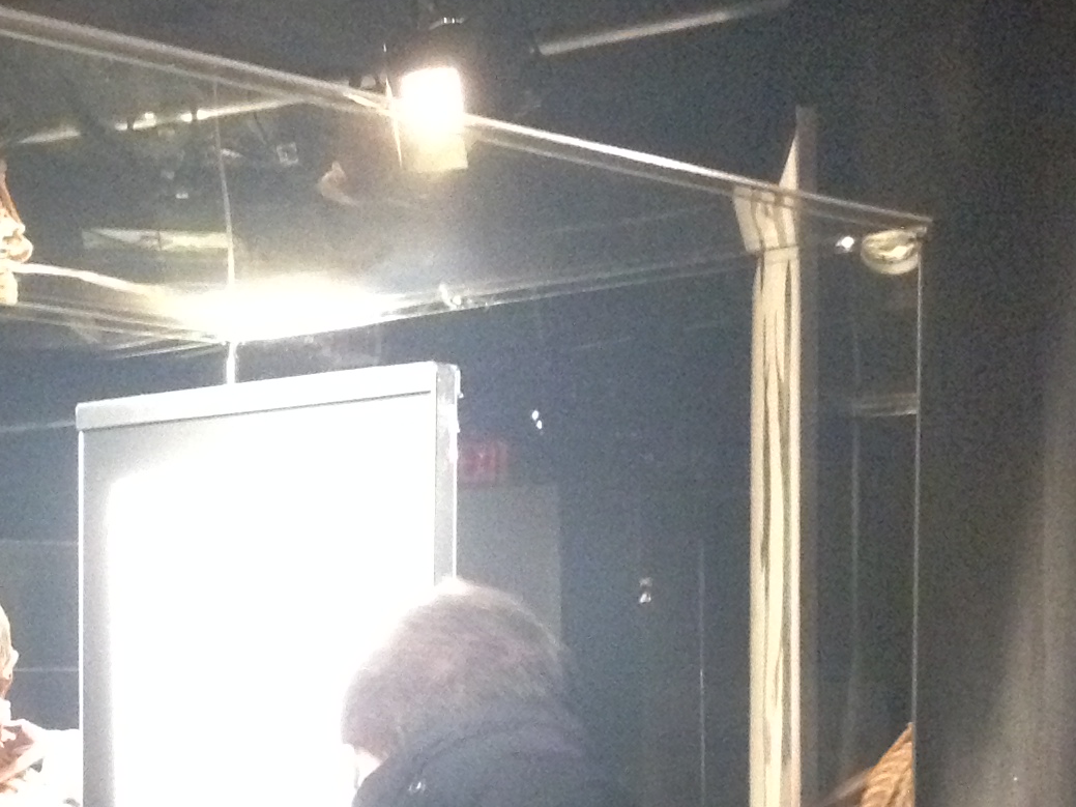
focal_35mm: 110
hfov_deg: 17.3
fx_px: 3419
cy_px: 1064
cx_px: -83
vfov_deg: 13.0
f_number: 2.4
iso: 640
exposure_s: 1/15
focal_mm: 4.28
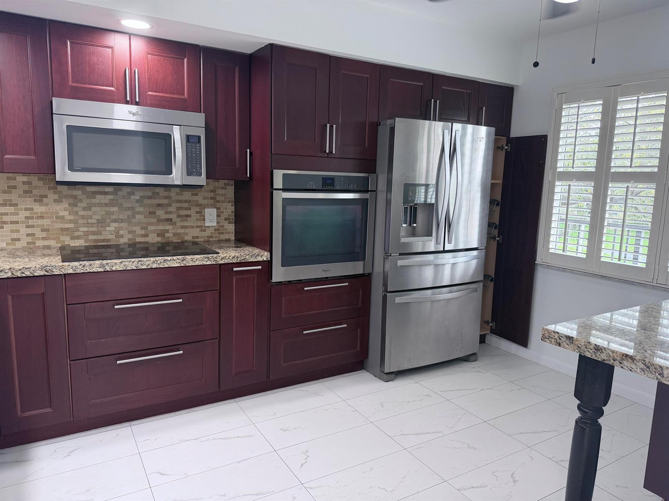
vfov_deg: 56.8
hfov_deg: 71.6
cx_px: 334
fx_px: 464
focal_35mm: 24
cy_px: 250
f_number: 1.78
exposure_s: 1/120
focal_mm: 6.76
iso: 200
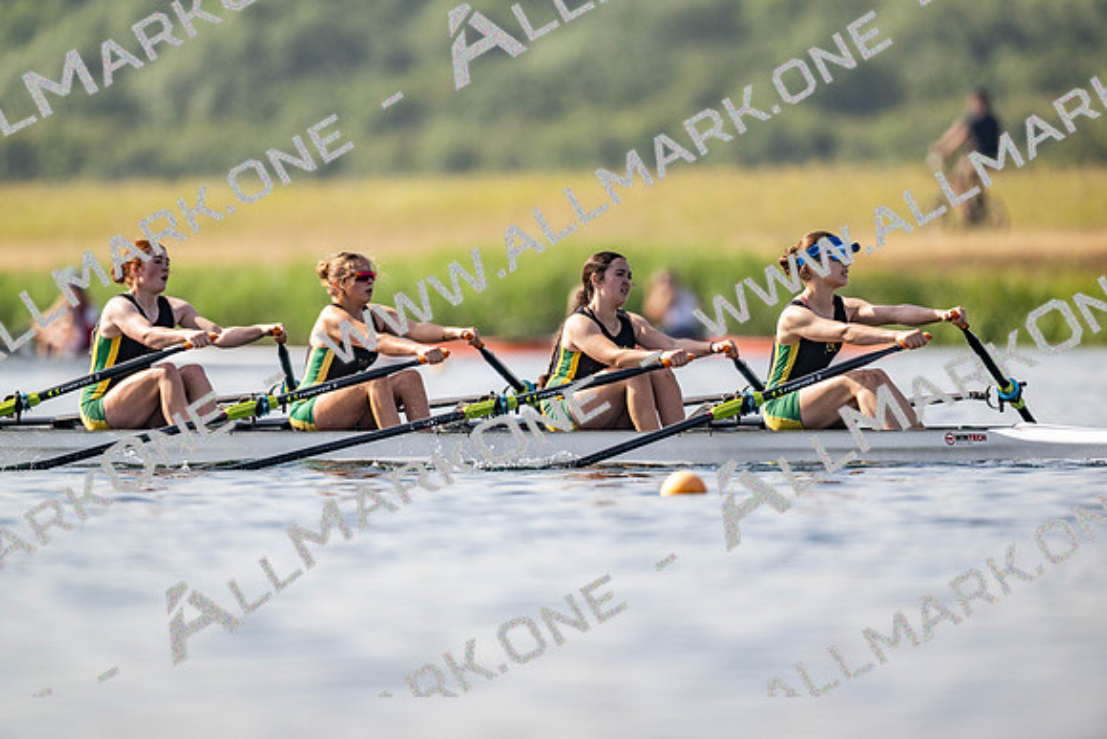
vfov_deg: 2.3
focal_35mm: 600
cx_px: 554
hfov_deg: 3.4
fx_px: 18453
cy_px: 370
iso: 160
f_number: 4
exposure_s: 1/2500
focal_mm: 600
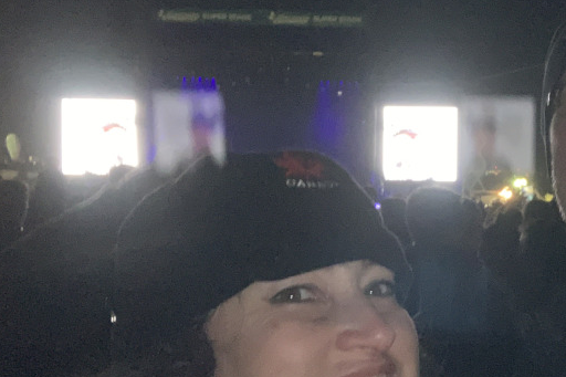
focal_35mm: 52
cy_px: 219
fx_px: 817
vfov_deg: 25.9
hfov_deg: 37.6
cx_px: 400
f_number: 2.2
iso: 640
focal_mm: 2.87
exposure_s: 1/18
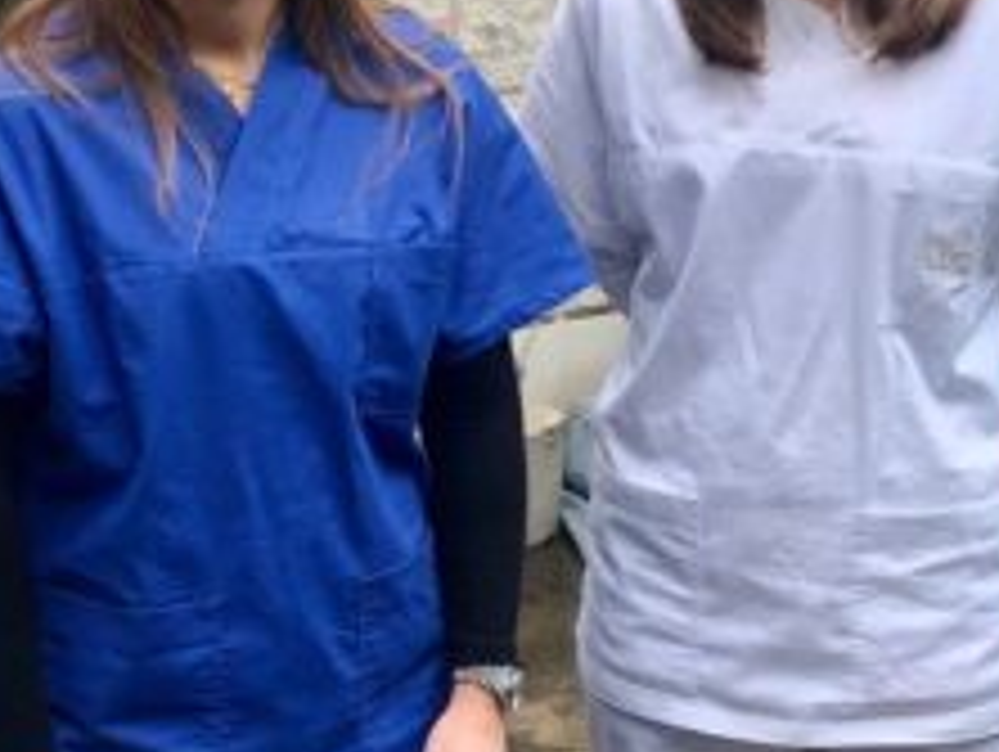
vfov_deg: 11.5
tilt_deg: -15.3
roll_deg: +1.6
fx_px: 3727
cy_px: 504
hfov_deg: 15.2
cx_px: 698
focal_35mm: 129
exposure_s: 1/120
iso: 32
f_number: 1.8
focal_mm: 4
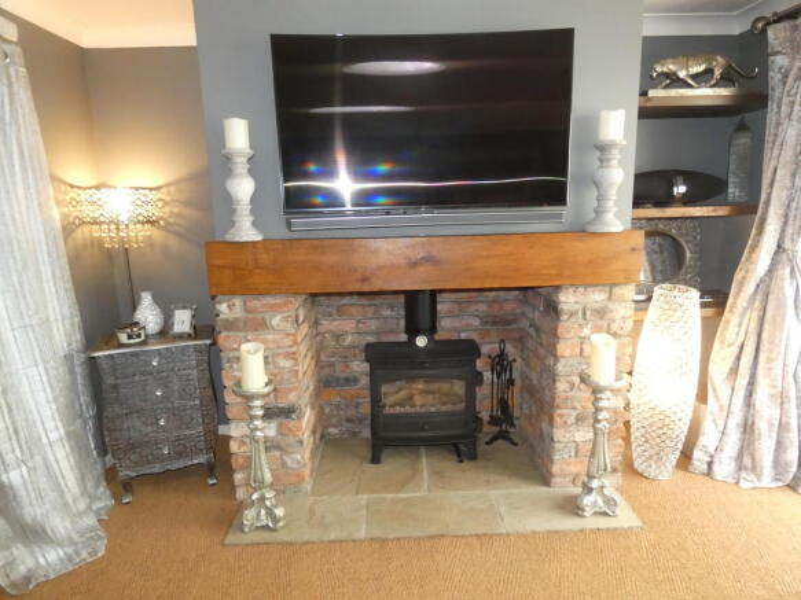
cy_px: 300
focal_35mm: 20
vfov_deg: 66.0
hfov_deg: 81.8
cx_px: 400
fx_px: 463
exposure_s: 1/60
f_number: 2.8
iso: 640
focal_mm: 3.6
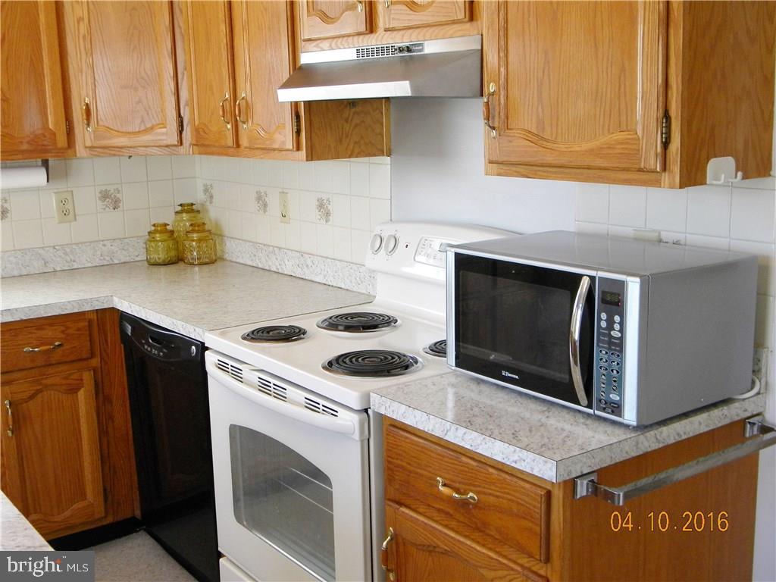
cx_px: 388
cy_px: 291
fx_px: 919
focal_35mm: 41
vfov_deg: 35.1
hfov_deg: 45.8
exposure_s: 1/60
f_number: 3.8
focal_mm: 7.3
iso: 198
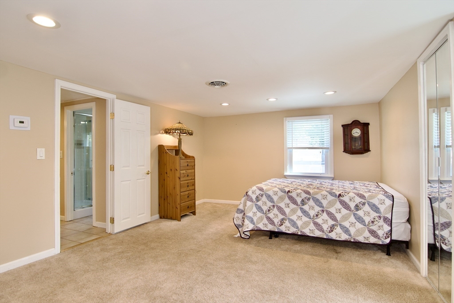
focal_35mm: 18
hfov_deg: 90.0
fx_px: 227
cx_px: 227
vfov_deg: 67.4
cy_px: 152
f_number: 4.5
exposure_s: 1/80
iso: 400
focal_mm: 12
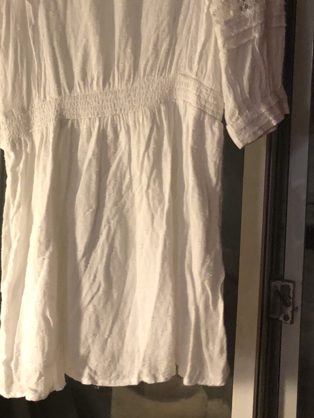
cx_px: 114
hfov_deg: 29.5
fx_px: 592
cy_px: 118
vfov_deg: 38.1
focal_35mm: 49
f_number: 1.8
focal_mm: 3.99
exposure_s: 1/12
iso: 100
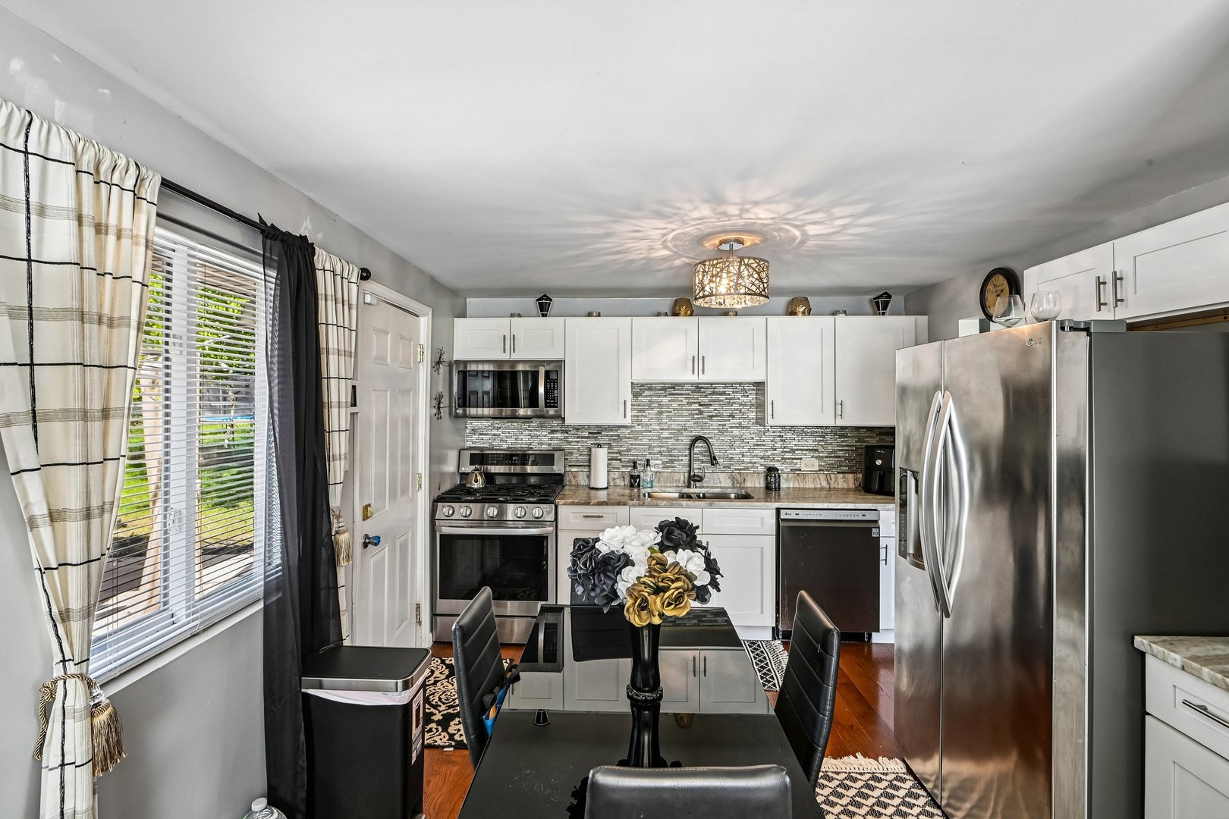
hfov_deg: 96.7
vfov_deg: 73.7
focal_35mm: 16
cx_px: 614
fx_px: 546
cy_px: 410
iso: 400
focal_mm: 16
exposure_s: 1/13
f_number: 13
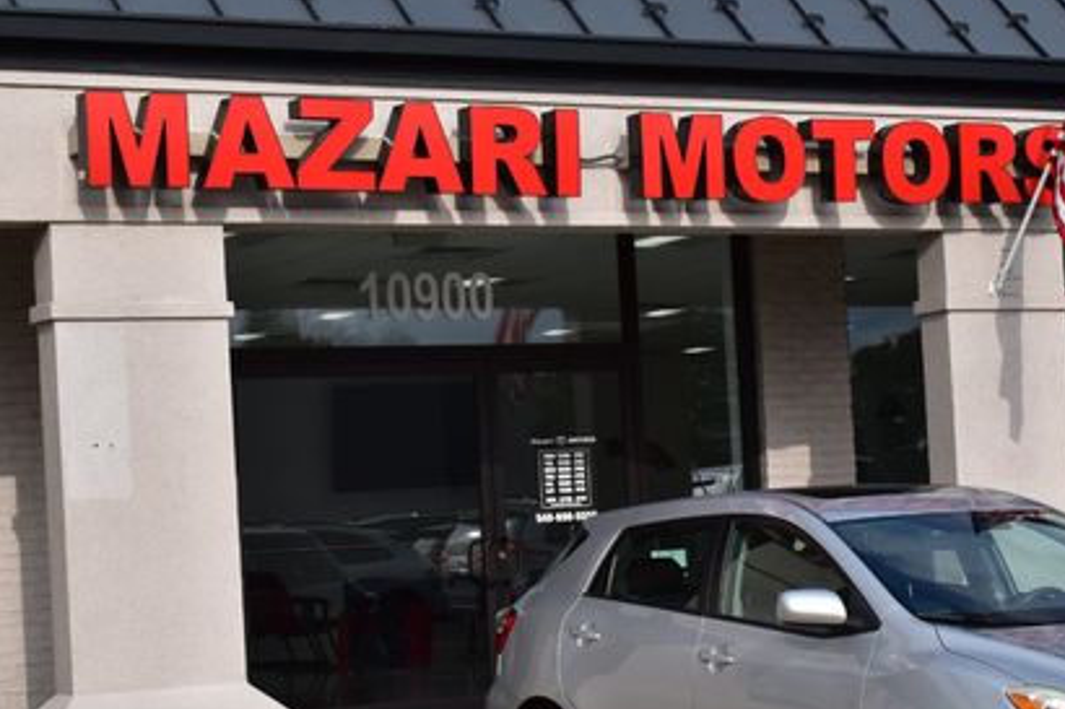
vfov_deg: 15.3
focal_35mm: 89
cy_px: 480
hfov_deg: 22.9
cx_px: 577
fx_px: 2632
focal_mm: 38
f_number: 11
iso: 320
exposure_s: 1/500
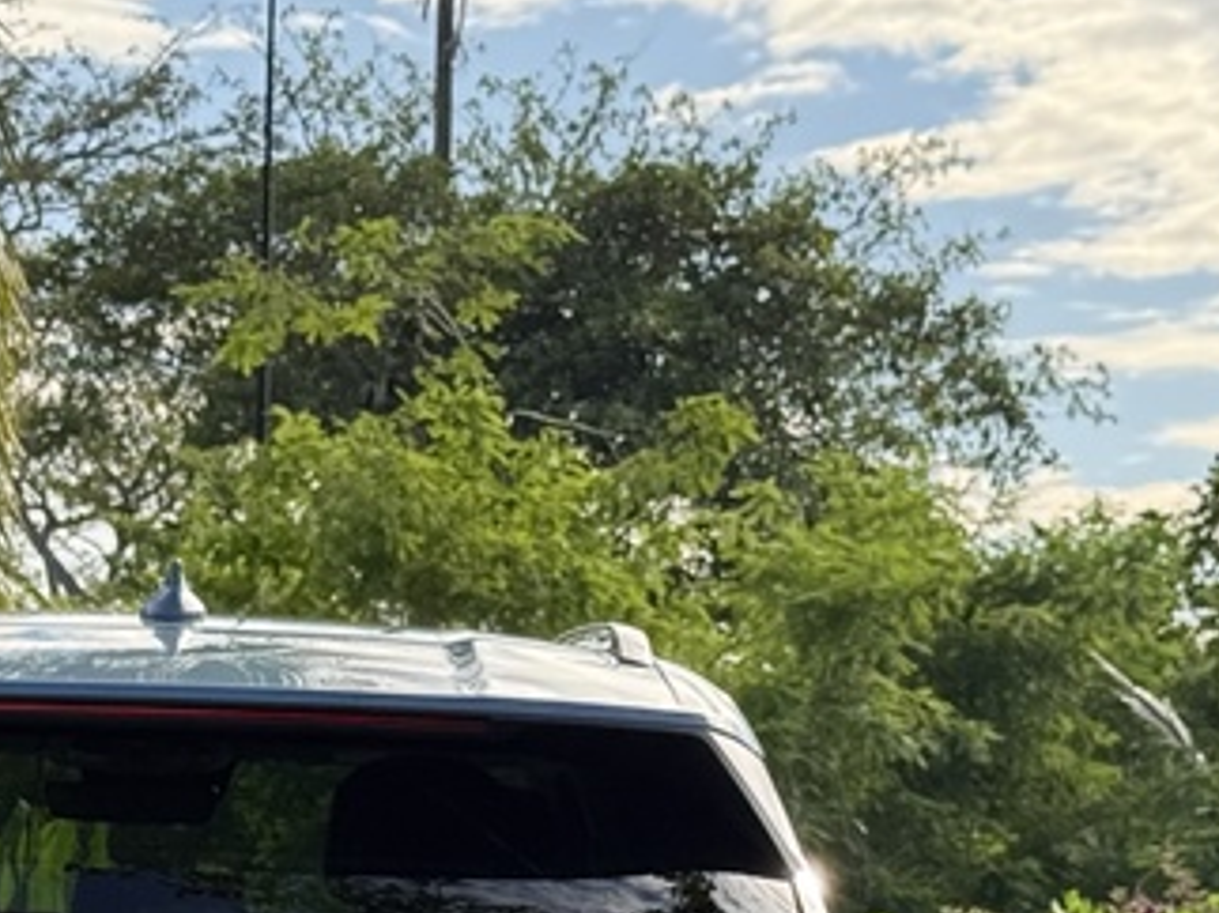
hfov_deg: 13.1
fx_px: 5280
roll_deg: -1.4
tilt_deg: -2.8
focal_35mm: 150
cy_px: 1087
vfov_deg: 9.7
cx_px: 151
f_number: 1.78
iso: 80
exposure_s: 1/523
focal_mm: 6.76
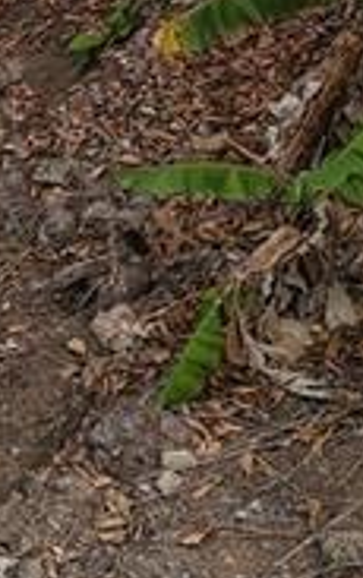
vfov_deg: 14.6
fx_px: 2239
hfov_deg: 7.6
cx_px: -887
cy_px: 85
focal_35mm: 142
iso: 250
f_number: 1.8
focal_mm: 8.67
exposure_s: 1/3000
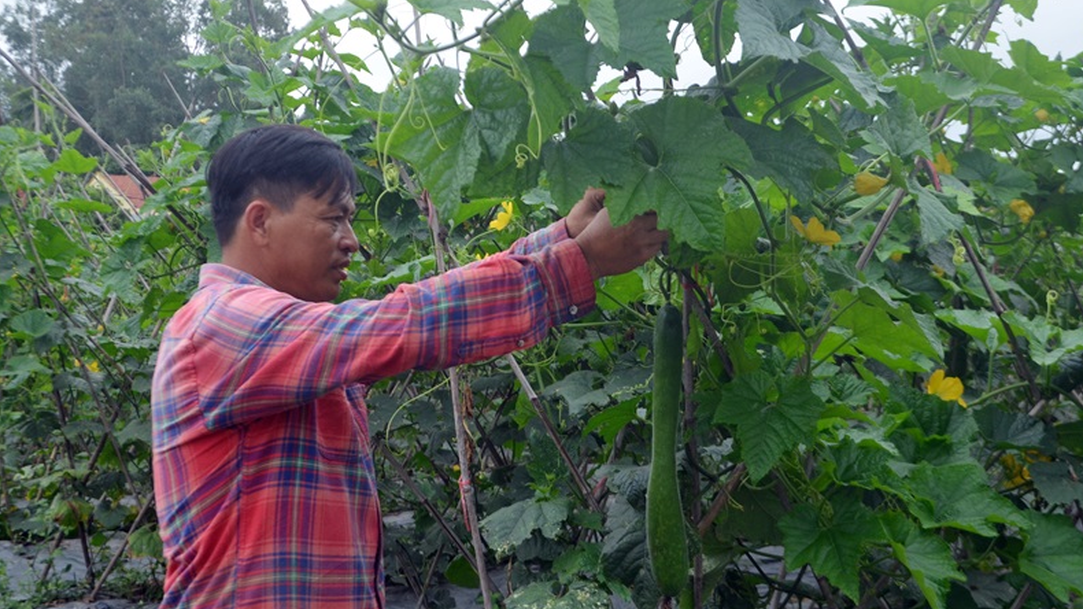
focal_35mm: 35
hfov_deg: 56.6
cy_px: 339
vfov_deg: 33.7
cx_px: 547
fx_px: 1005
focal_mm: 22
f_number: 5.6
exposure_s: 1/125
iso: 220
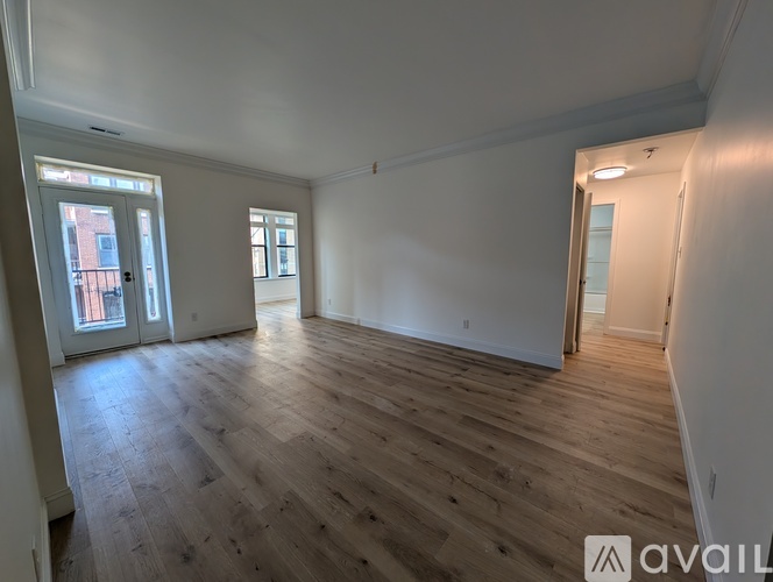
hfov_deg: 110.5
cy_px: 291
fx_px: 268
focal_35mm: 12
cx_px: 386
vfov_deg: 94.6
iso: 44
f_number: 1.7
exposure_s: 1/144
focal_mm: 2.02
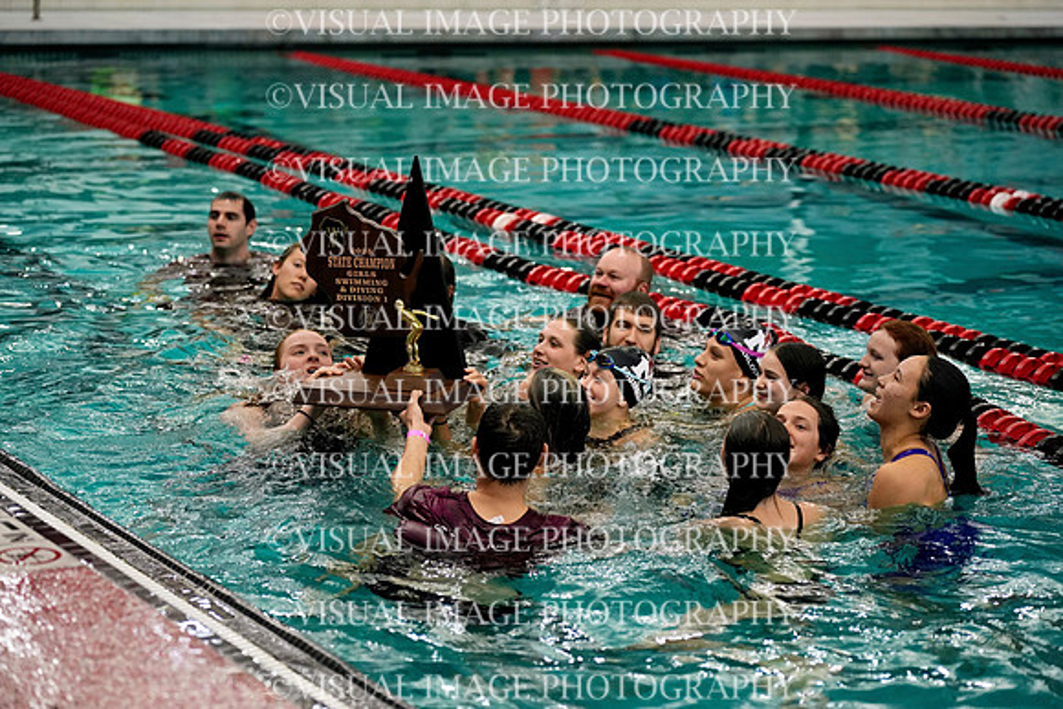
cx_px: 532
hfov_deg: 23.6
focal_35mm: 86
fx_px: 2540
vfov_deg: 15.9
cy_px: 354
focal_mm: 86
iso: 1600
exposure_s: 1/500
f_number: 2.8
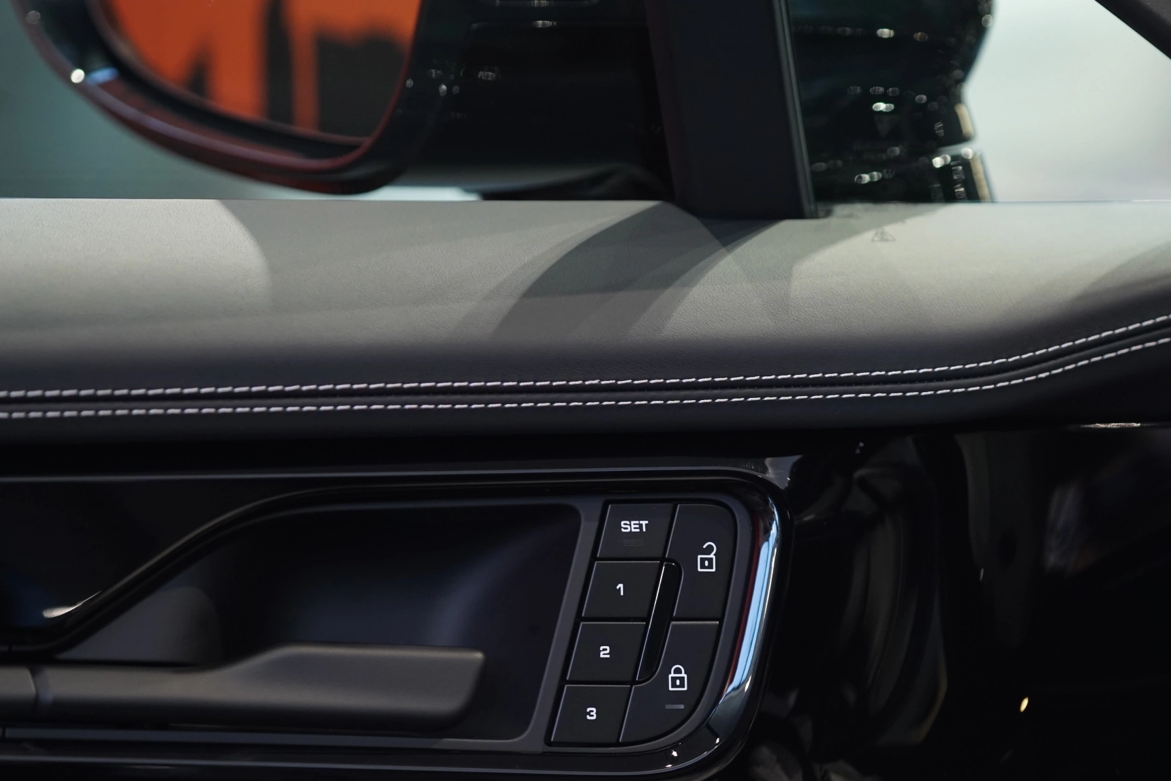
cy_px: 528
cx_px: 587
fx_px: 5041
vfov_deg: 8.8
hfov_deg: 13.2
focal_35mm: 155
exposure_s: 1/160
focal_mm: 111
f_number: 4
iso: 2000
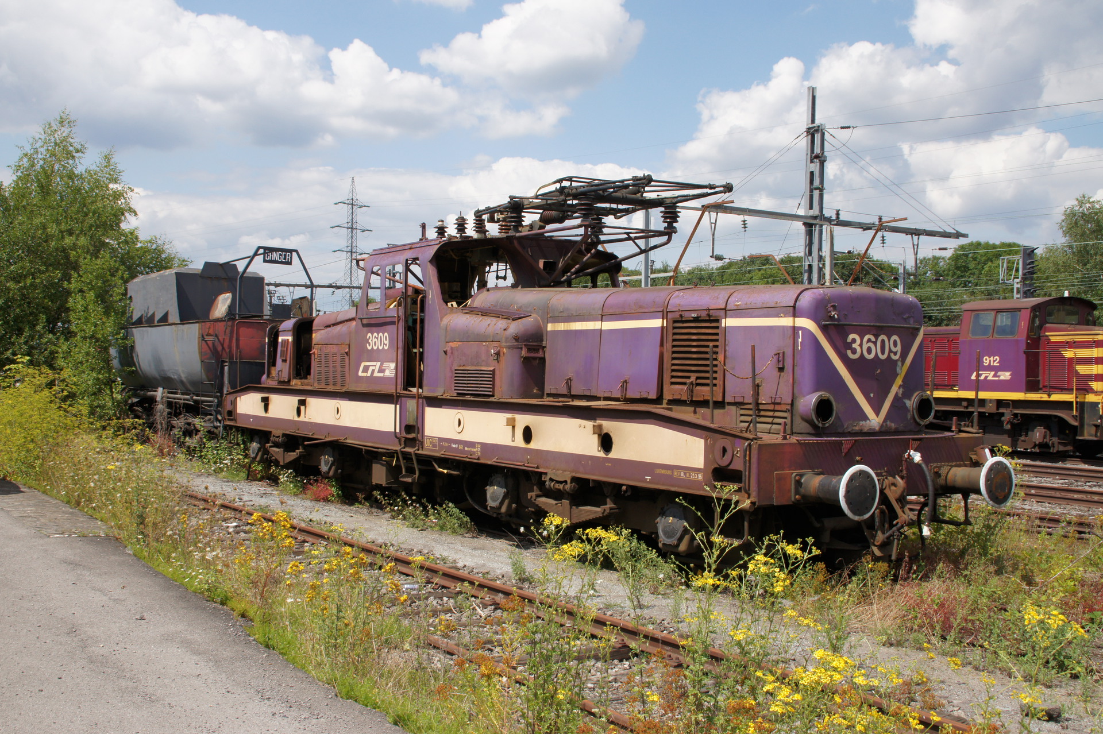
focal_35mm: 39
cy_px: 367
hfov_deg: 49.6
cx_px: 552
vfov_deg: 34.2
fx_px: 1194
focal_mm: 26
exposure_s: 1/320
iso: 200
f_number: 11
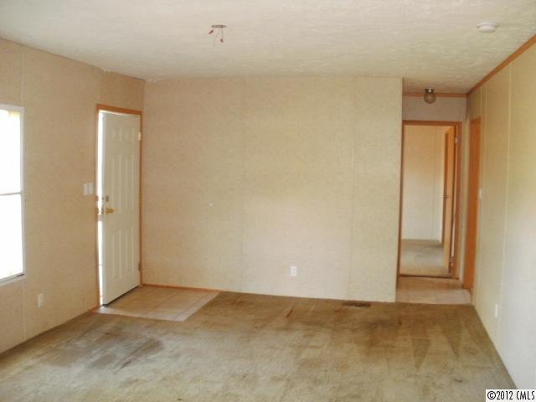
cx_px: 268
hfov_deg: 51.4
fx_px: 557
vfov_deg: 39.7
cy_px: 201
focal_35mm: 36
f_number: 3.5
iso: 640
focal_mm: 6.3
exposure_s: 1/30
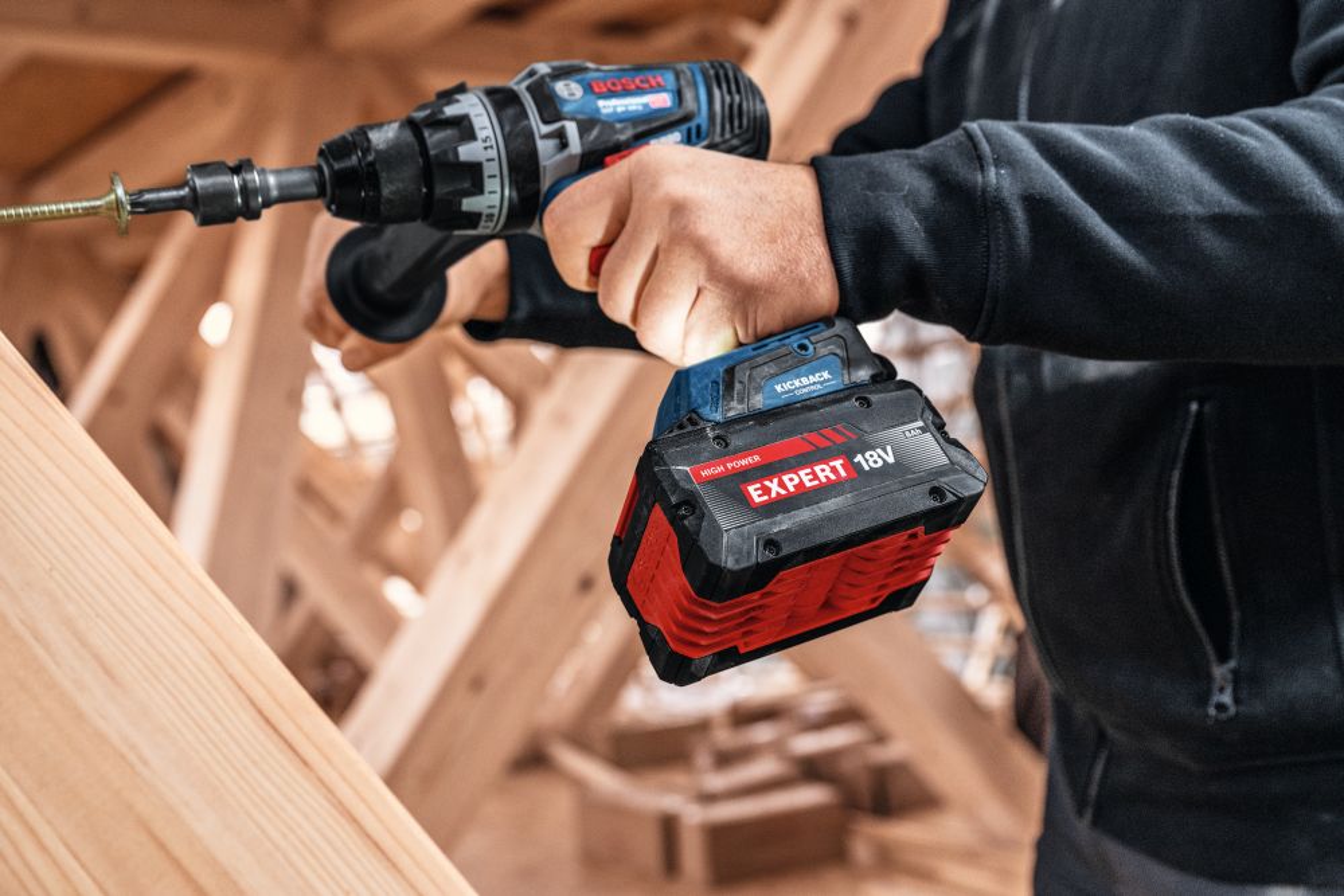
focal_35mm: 42
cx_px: 672
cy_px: 448
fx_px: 1568
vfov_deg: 31.9
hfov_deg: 46.4
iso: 800
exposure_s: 1/80
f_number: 5
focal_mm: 42
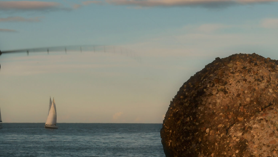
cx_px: 83
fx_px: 759
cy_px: 73
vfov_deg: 11.8
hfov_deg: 20.6
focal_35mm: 103
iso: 400
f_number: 22
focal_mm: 38
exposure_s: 1/80
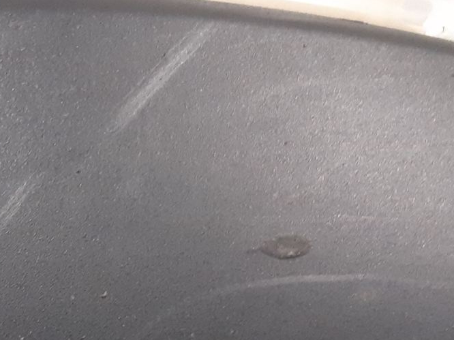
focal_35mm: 80
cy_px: 326
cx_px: 1
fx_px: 1049
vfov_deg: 18.0
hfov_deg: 23.4
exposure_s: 1/33
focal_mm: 3.93
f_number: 1.7
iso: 250
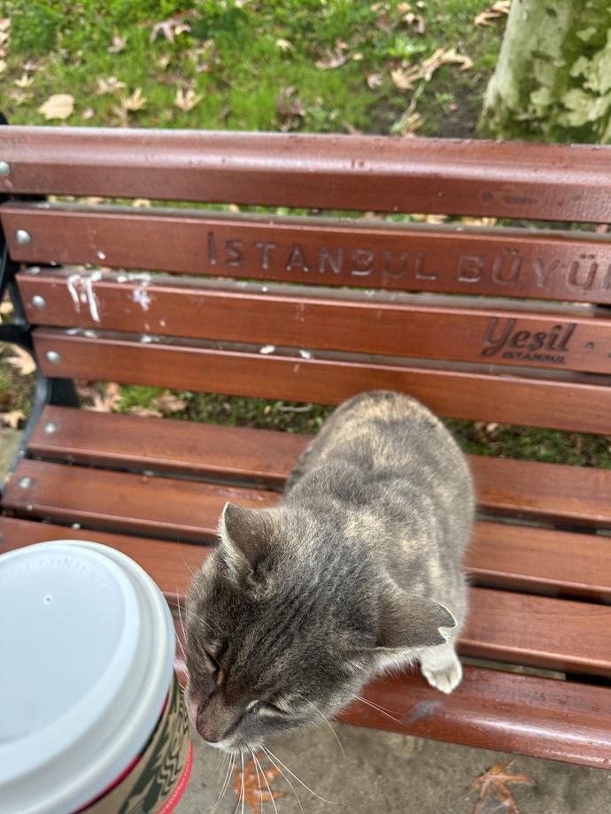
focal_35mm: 24
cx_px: 306
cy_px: 407
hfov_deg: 56.8
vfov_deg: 71.6
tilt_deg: -57.0
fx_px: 565
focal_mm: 6.86
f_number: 1.78
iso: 160
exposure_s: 1/121
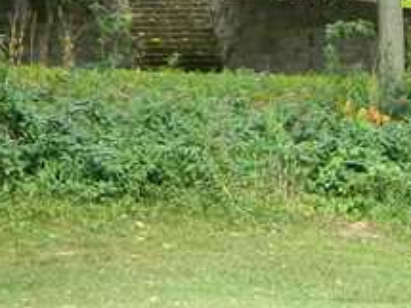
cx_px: 438
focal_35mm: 175
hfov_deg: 11.2
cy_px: -122
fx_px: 2077
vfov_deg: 8.3
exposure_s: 1/40
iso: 110
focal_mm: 8.4
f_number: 3.6
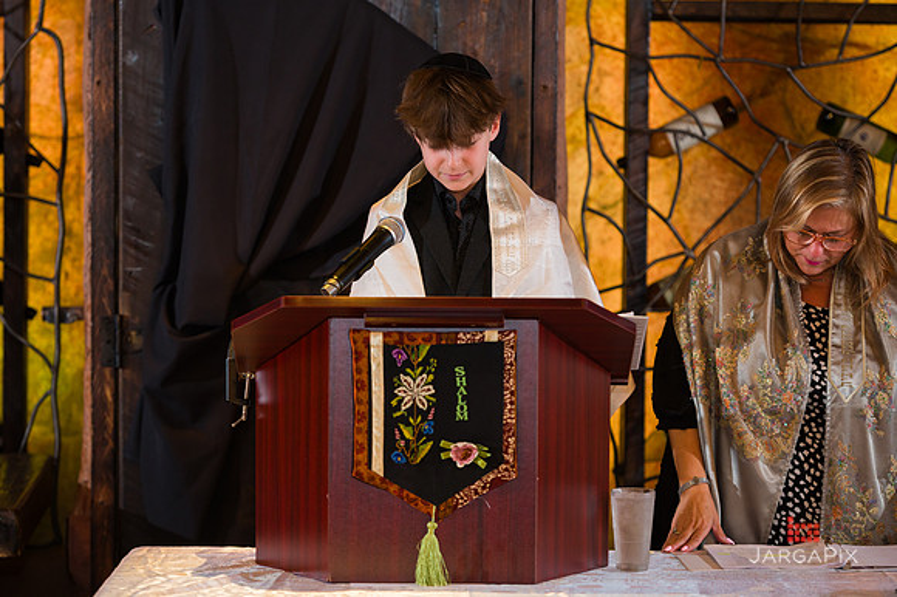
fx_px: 3574
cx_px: 427
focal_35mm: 144
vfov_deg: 9.5
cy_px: 284
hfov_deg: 14.3
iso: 1000
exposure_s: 1/200
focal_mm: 135
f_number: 4
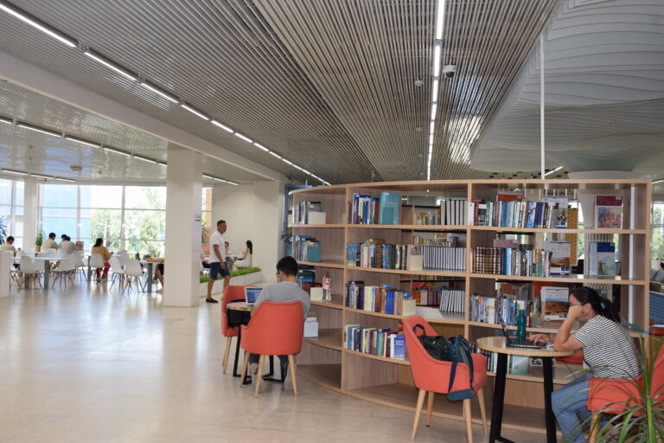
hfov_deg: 49.6
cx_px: 332
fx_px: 719
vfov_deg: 34.2
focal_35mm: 39
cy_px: 222
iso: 360
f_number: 8
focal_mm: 26
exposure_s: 1/60
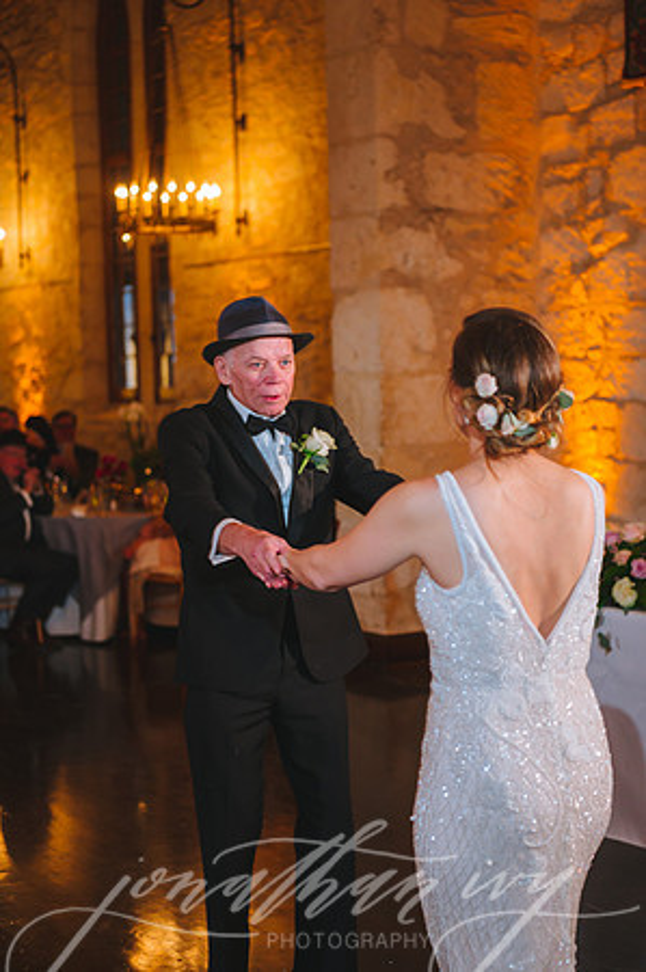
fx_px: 1565
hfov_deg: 23.3
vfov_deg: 34.5
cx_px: 323
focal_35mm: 58
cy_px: 486
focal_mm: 58
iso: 3200
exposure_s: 1/125
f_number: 2.8
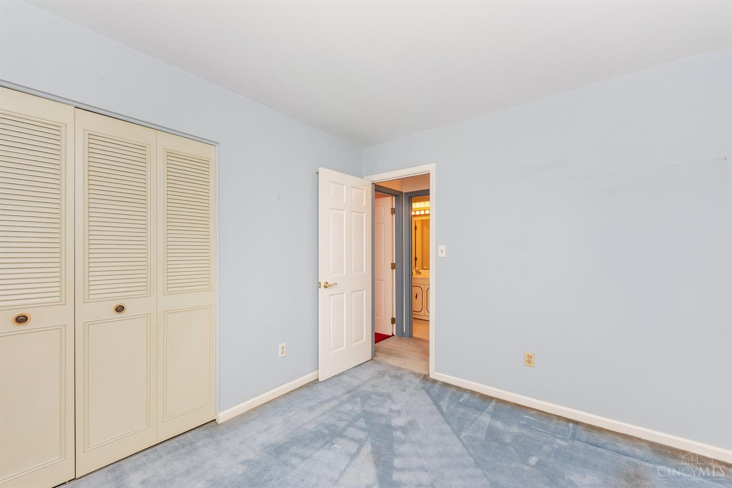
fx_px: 285
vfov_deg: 81.2
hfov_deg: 104.2
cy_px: 244
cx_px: 366
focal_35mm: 14
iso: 800
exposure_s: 1/100
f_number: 5.6
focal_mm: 14
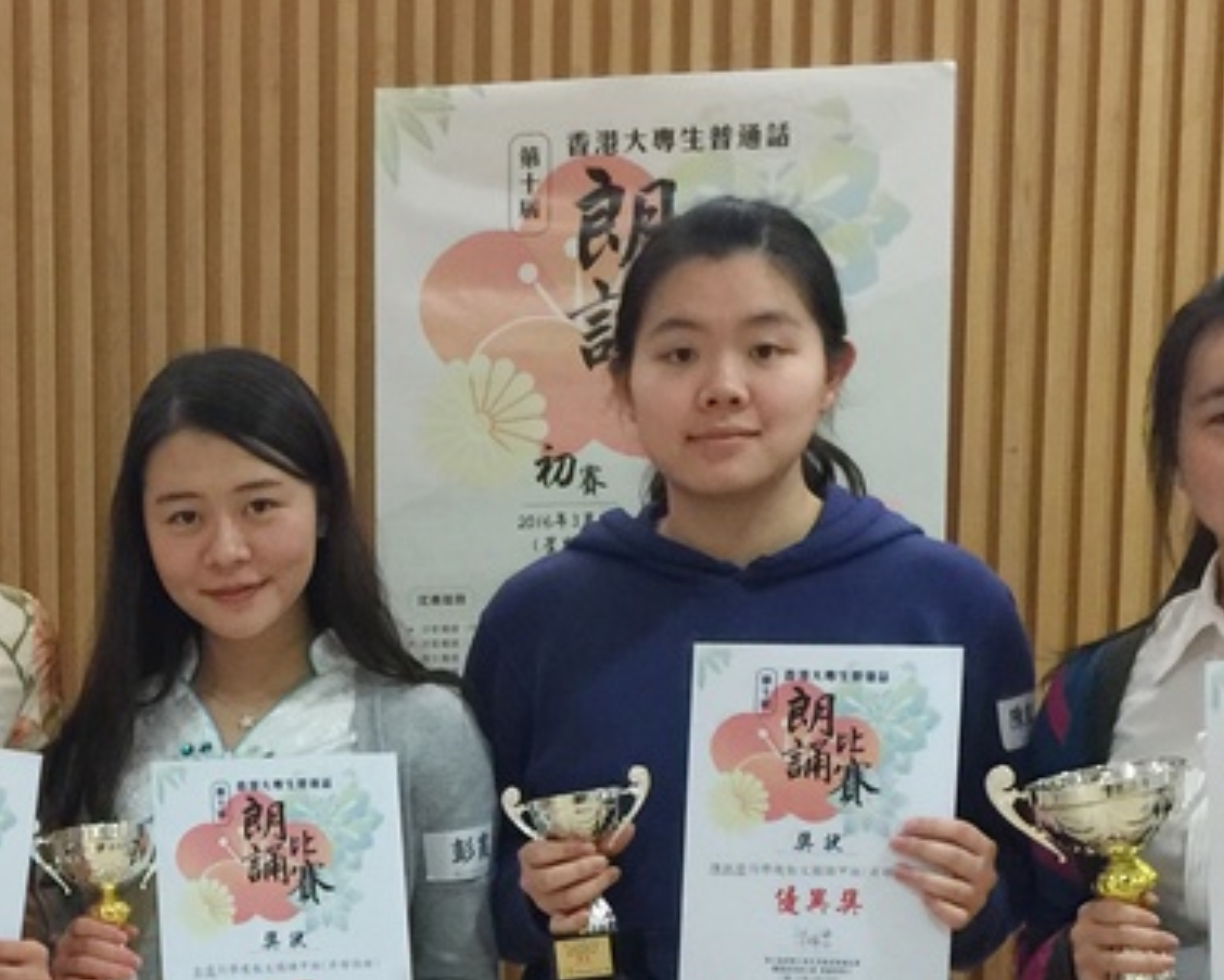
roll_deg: -1.1
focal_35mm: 77
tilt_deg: -6.2
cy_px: 1058
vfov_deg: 19.2
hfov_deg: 24.2
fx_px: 2790
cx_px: 176
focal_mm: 4.15
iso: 100
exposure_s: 1/17
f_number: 2.2
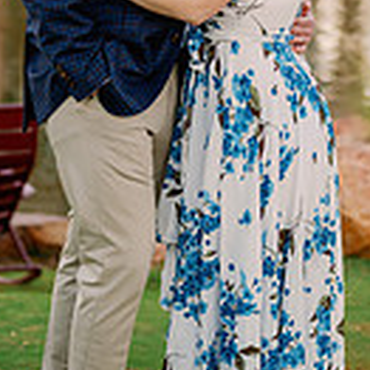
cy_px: 31
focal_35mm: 146
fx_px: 1766
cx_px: 220
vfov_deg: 11.9
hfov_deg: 12.0
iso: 640
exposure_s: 1/500
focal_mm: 50
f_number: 2
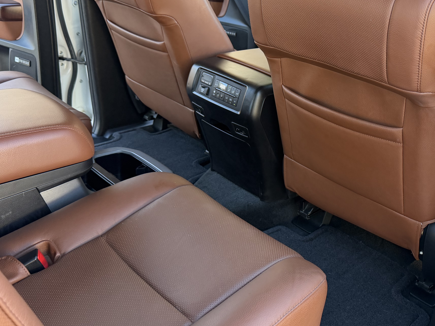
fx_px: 503
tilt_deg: -21.8
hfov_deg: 46.0
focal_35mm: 40
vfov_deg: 35.9
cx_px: 293
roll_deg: -4.7
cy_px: 138
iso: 200
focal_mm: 6.76
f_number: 1.78
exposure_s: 1/220
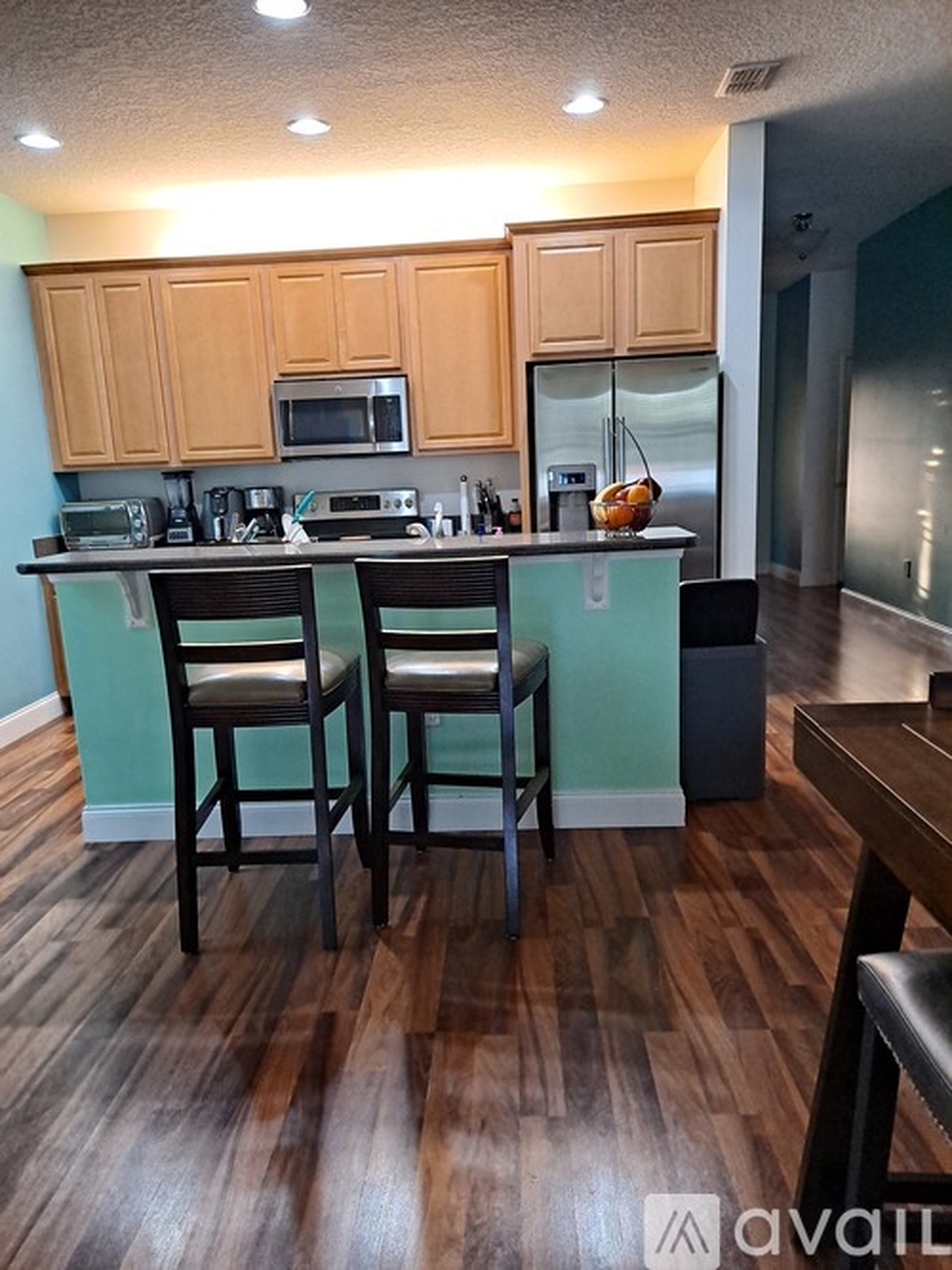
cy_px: 635
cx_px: 476
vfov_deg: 69.4
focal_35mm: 25
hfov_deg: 54.9
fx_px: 917
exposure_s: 1/60
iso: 320
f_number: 2
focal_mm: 4.6
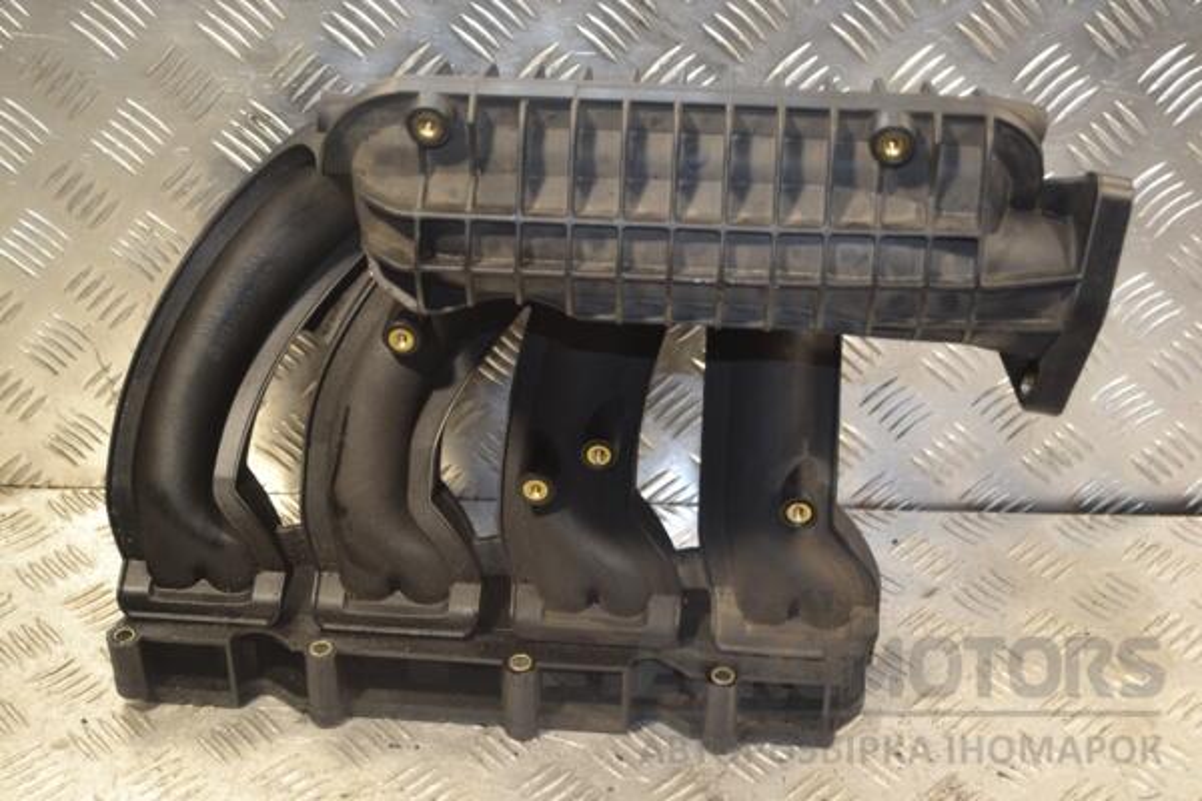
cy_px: 400
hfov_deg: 36.9
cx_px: 601
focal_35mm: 54
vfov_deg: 25.1
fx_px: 1803
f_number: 5
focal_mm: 36
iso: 560
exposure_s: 1/60
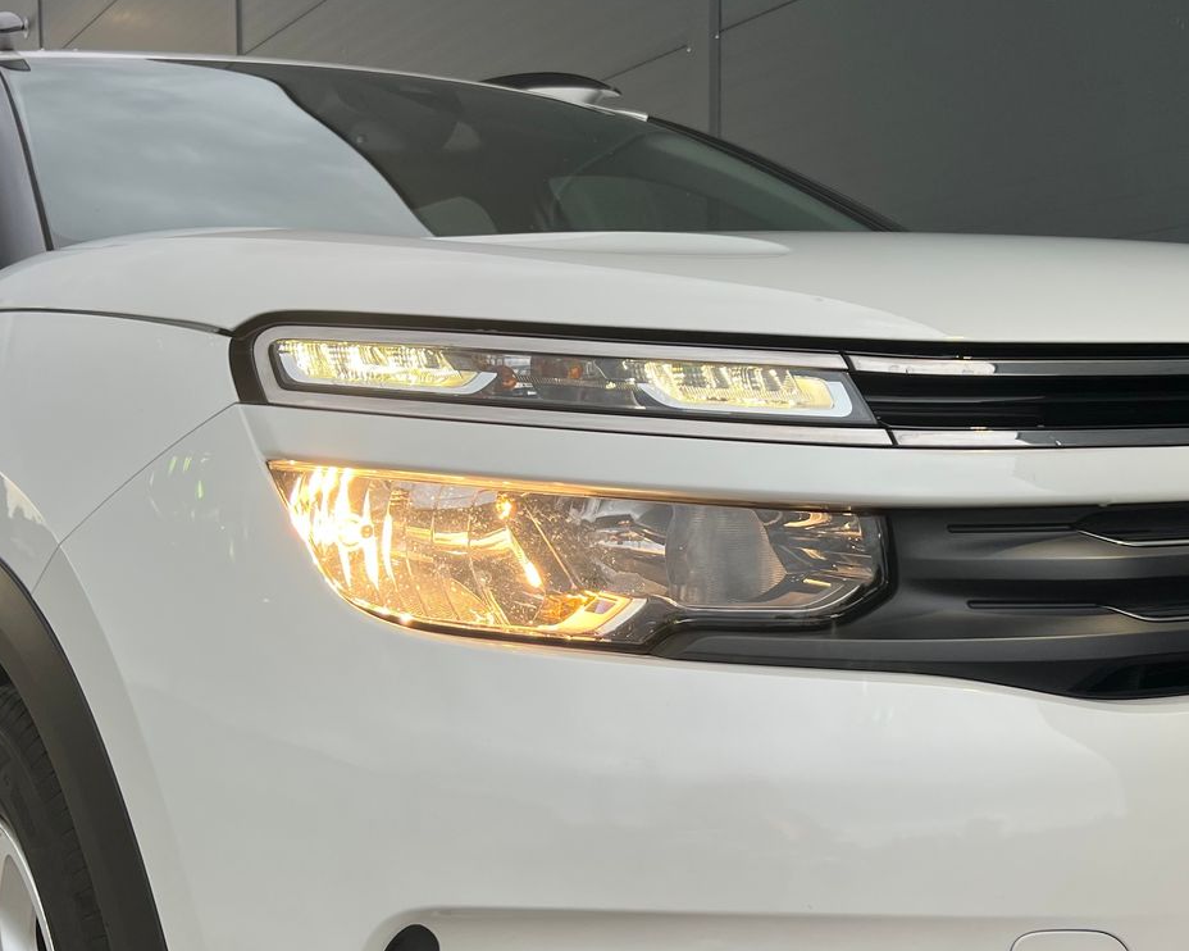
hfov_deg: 62.2
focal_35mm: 28
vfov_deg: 51.5
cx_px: 584
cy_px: 481
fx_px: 985
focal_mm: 5.7
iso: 64
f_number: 1.5
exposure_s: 1/93
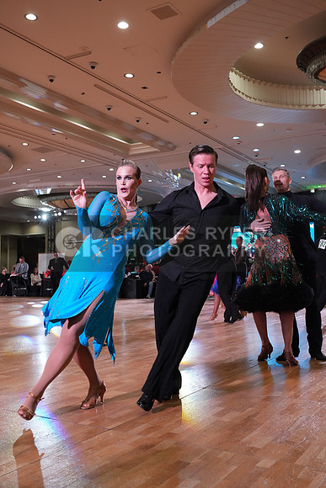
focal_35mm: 35
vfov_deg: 54.4
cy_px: 244
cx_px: 163
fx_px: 475
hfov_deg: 37.9
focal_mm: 35
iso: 5000
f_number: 5.6
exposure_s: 1/320
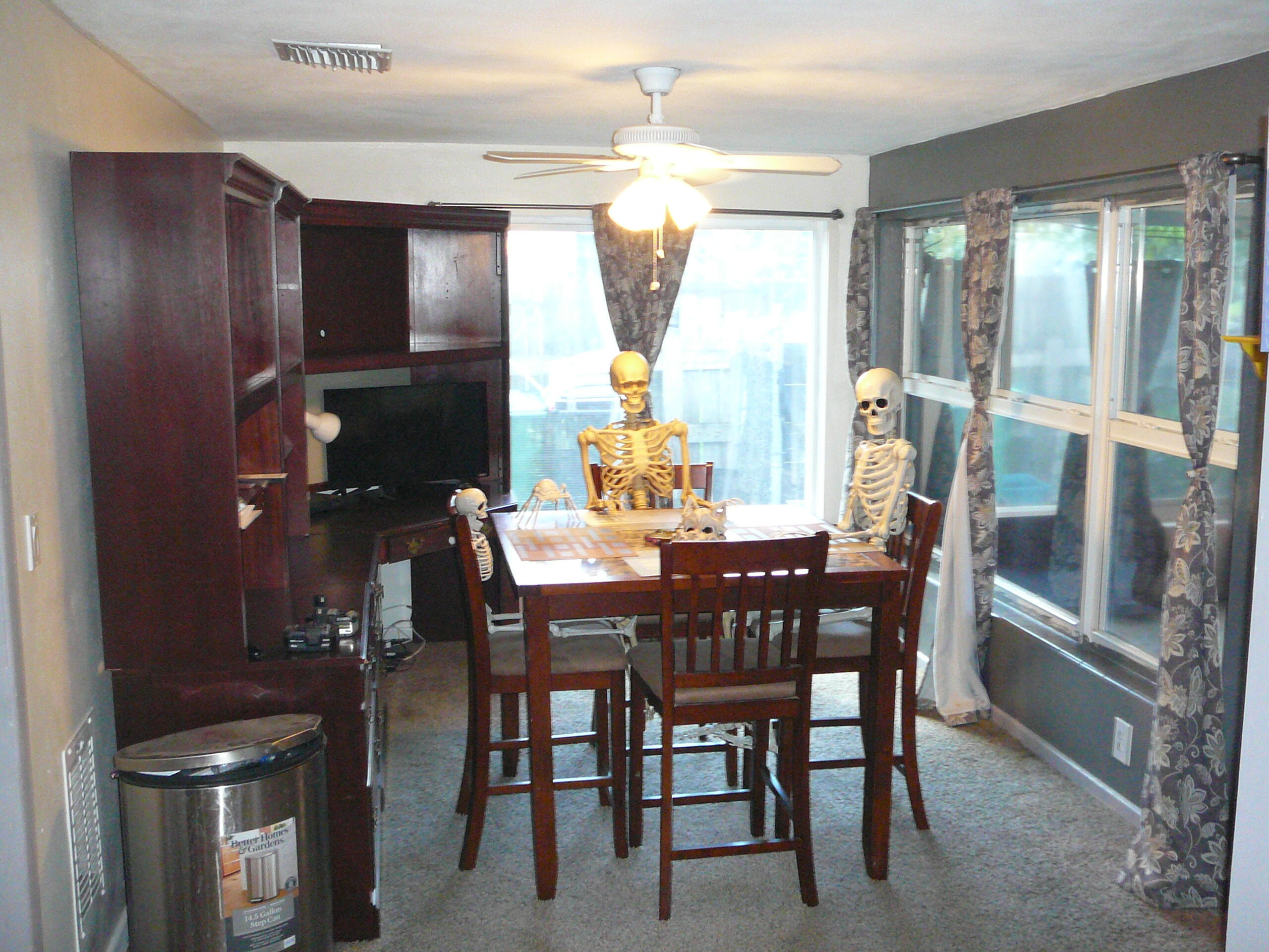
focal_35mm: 35
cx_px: 634
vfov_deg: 40.7
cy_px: 476
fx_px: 1283
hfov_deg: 52.6
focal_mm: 5.2
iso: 400
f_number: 2.8
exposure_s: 1/30
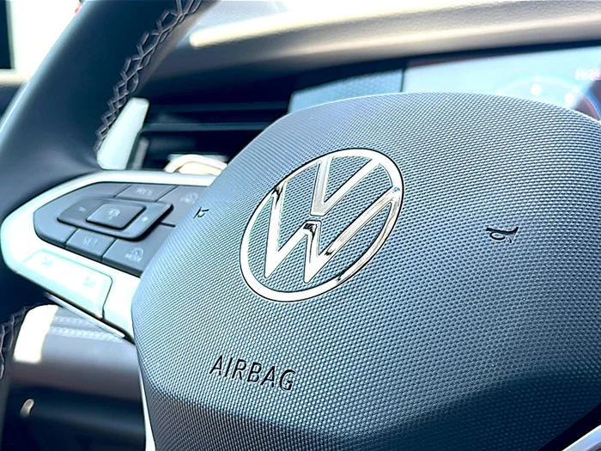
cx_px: 300
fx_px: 833
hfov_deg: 39.7
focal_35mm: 48
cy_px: 226
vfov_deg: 30.3
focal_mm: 6.86
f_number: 1.78
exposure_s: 1/267
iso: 80
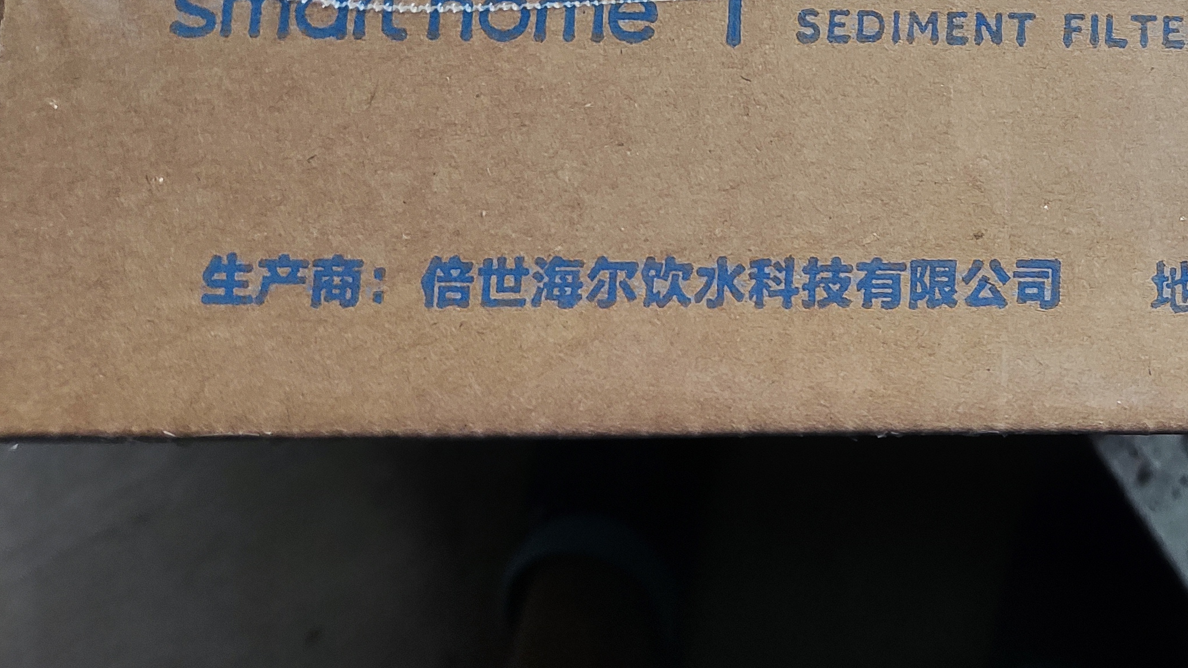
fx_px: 1733
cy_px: -84
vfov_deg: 20.7
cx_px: 1137
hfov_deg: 35.0
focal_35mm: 55
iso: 56
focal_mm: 4.74
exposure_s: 1/100
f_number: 1.79
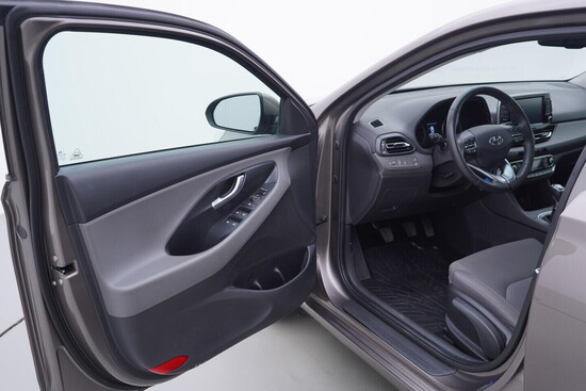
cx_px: 293
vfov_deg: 36.9
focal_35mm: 36
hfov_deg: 53.1
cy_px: 196
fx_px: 586
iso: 125
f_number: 3.2
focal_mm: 24
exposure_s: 1/50
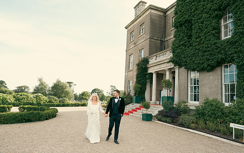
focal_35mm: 25
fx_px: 166
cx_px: 121
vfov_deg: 49.3
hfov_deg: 72.5
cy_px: 80
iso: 125
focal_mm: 24
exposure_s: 1/400
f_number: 3.5
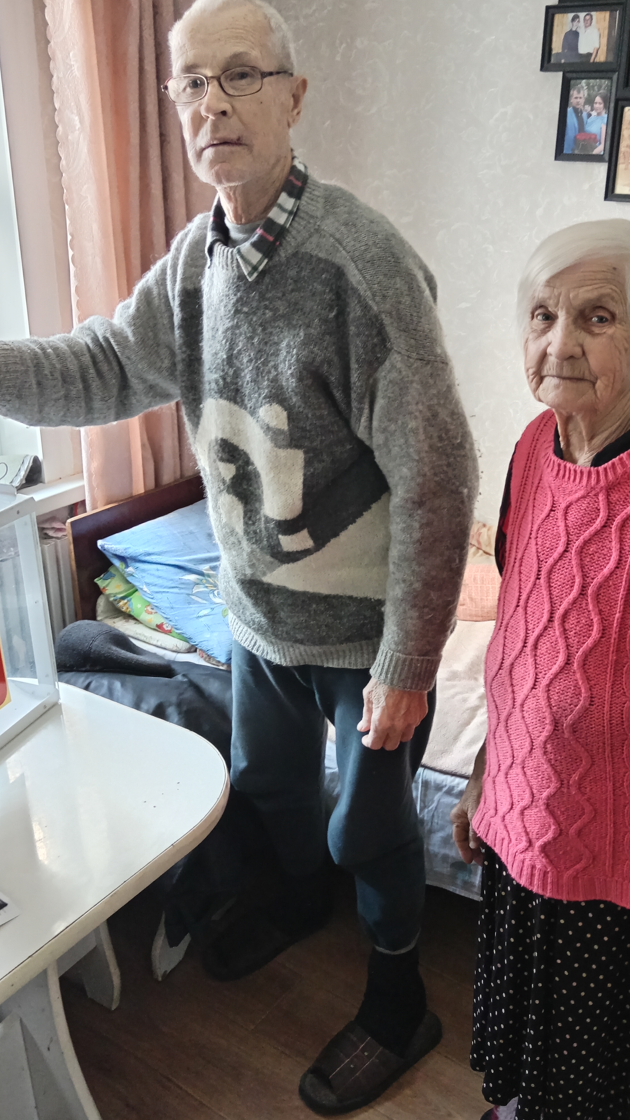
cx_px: 327
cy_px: 559
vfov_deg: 58.0
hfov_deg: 34.7
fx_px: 1010
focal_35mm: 34
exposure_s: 1/50
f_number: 1.9
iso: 976
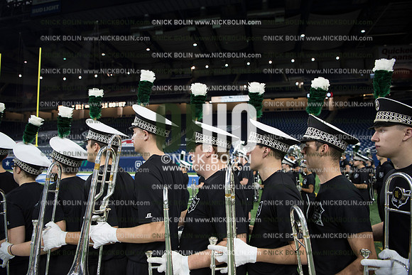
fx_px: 275
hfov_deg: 73.7
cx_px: 206
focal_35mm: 24
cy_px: 138
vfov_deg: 53.2
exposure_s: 1/500
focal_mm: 24
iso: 800
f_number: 3.2
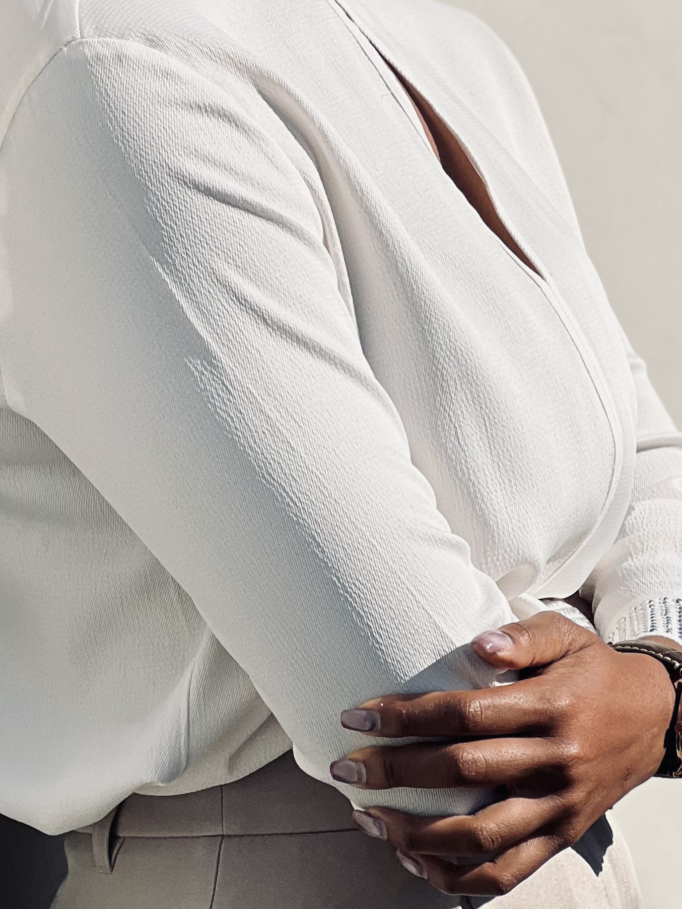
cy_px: 174
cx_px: 368
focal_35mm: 172
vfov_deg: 11.4
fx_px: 4518
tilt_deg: +1.0
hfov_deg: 8.6
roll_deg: +3.8
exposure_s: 1/1277
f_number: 2.8
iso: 32
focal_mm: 9
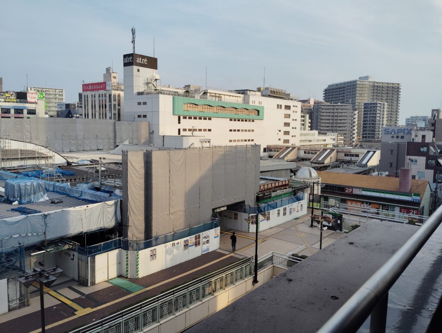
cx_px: 221
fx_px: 358
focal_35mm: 28
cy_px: 166
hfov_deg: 63.4
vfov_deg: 49.9
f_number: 1.8
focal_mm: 4.22
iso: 50
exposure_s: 1/339
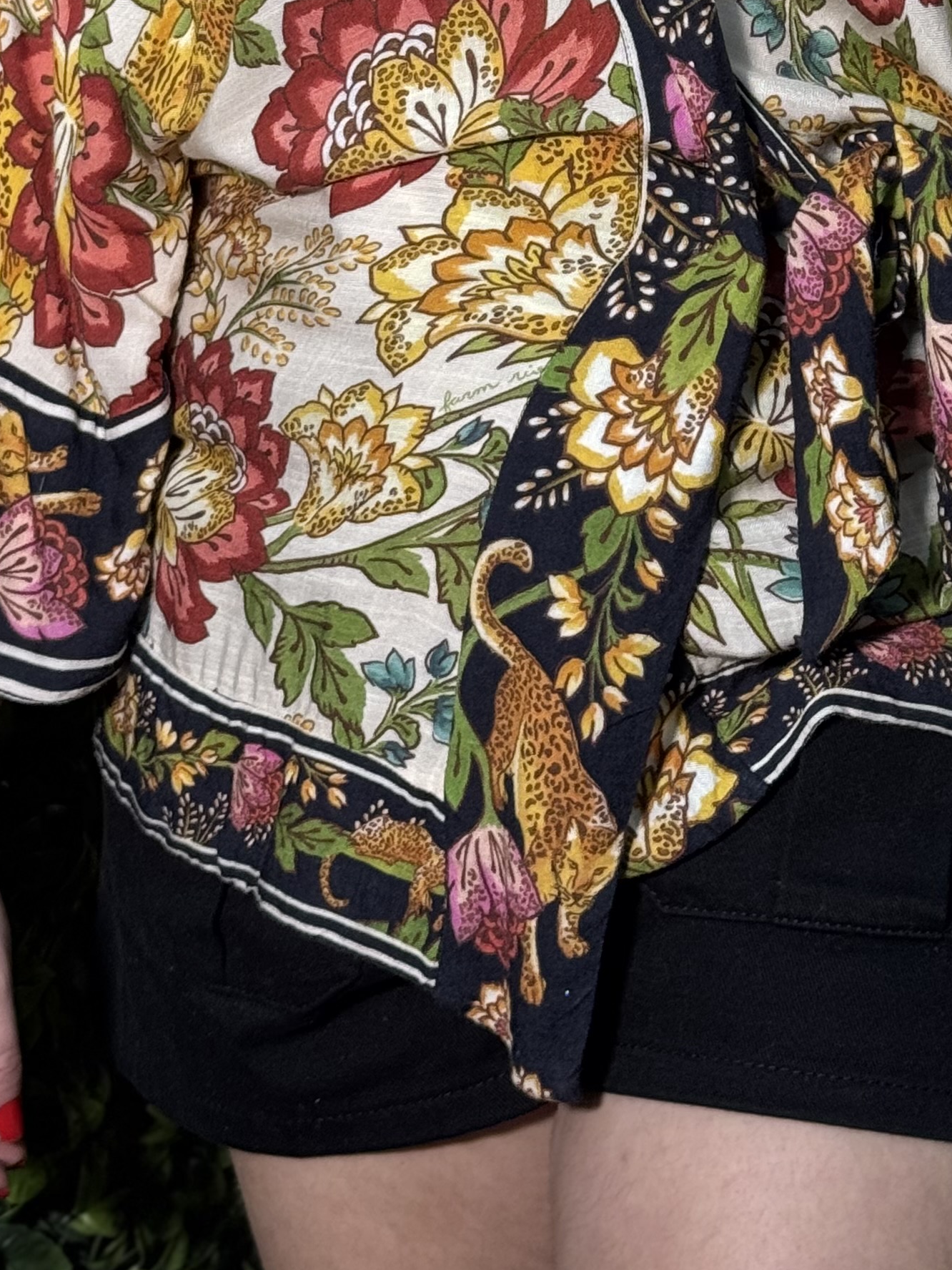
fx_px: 3997
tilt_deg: +3.1
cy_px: -153
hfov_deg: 13.6
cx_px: 593
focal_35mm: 109
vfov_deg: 17.4
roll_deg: +2.1
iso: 80
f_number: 1.78
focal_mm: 6.76
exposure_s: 1/120
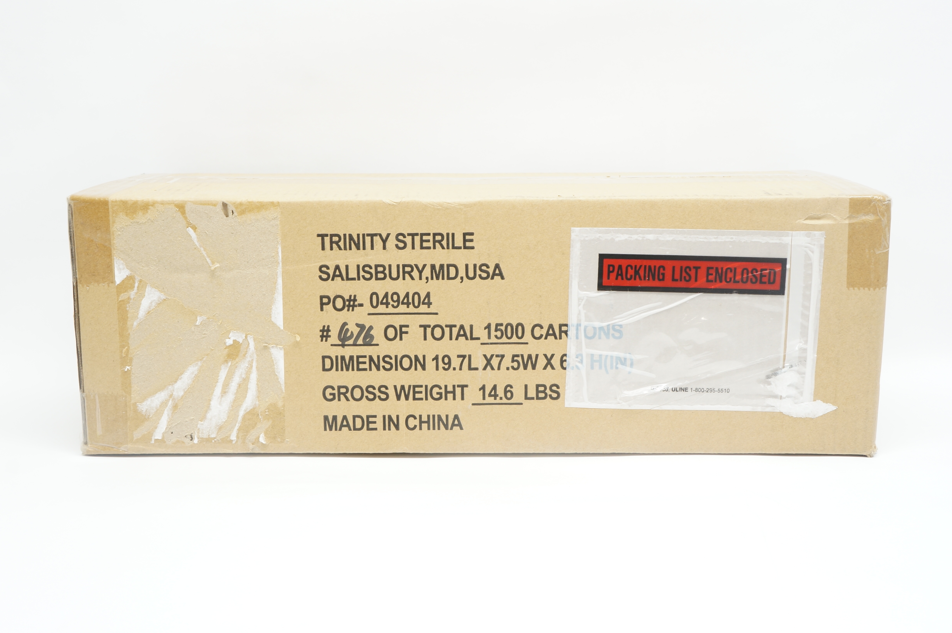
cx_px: 476
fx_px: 1189
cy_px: 316
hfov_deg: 43.6
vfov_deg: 29.8
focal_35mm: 45
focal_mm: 30
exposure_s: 1/13
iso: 400
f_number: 9
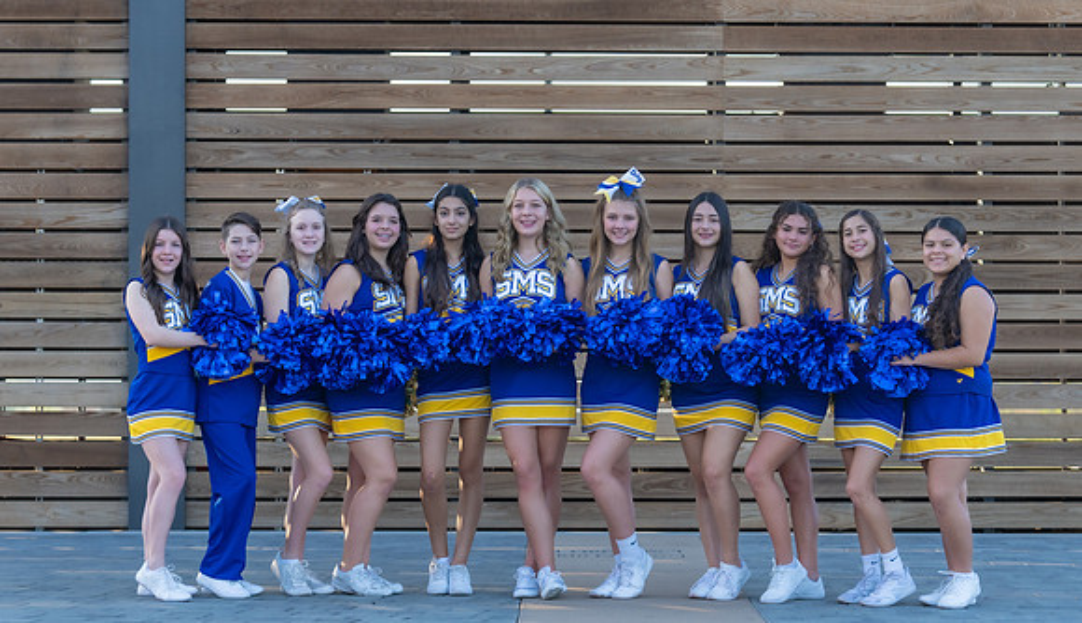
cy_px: 326
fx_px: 3107
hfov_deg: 19.8
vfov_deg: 11.5
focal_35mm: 108
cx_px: 564
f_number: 4
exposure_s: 1/320
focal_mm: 83
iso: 250
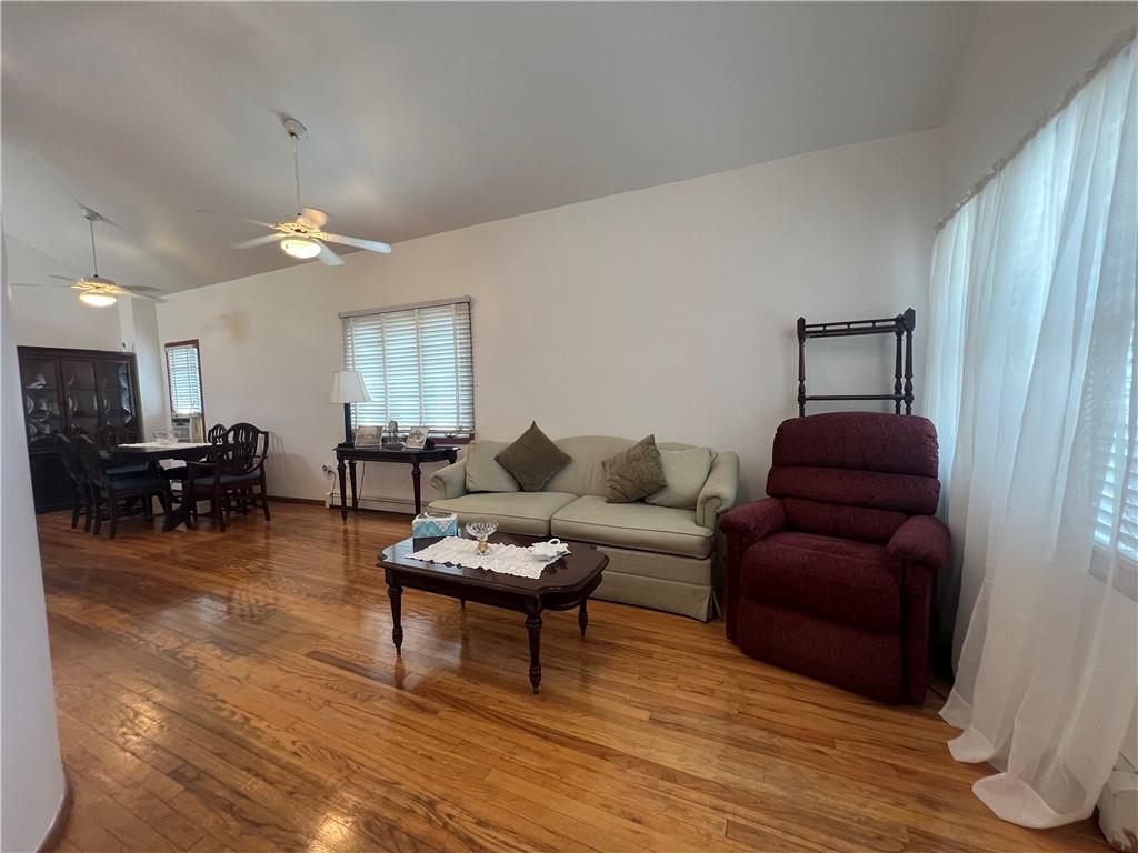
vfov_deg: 89.9
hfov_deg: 106.2
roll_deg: +2.1
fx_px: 427
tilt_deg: -4.6
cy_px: 426
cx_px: 569
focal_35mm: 13
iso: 125
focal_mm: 1.57
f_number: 1.8
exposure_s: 1/120
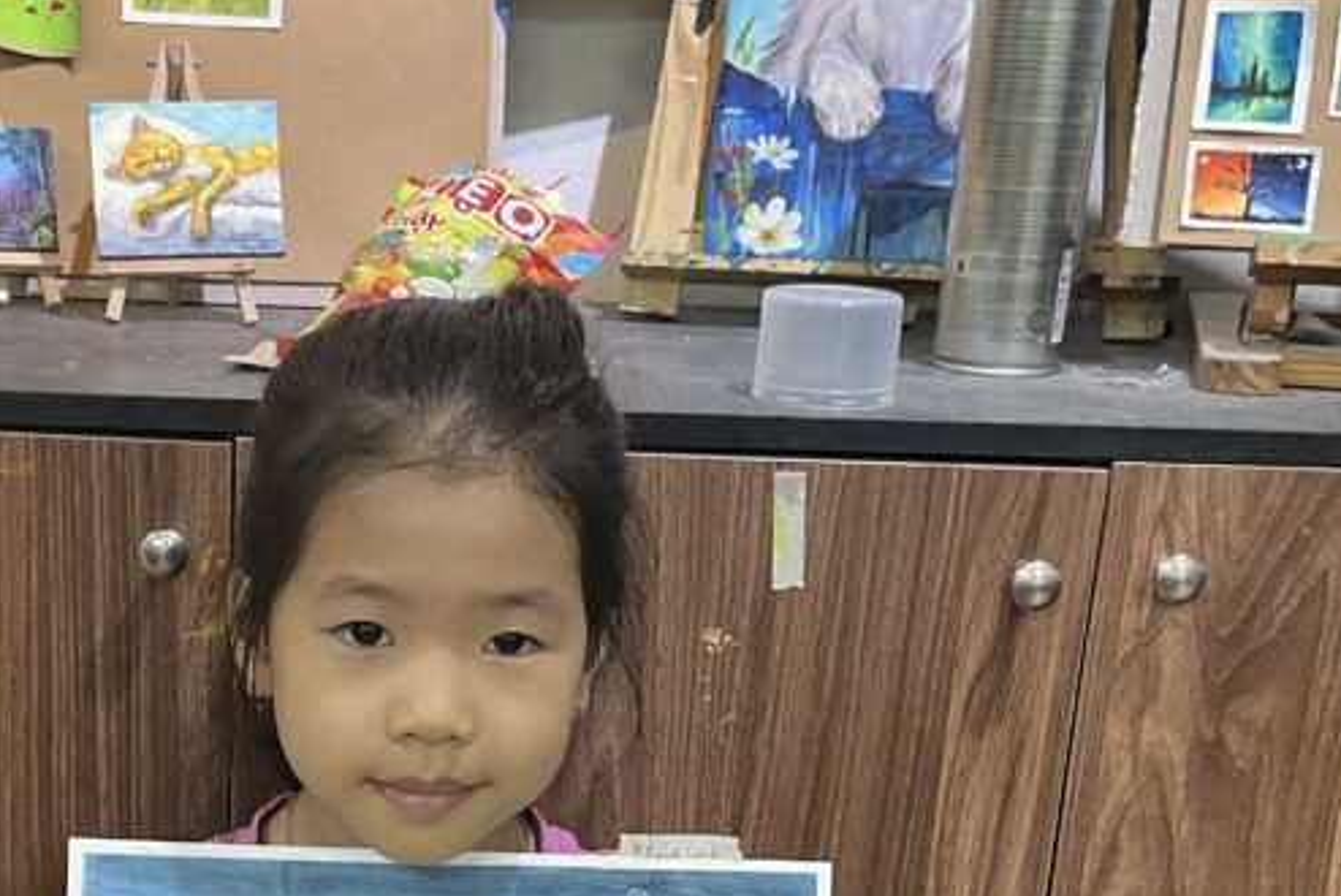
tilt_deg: -19.3
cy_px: 817
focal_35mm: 61
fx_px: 2273
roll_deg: -1.8
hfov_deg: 32.5
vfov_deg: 21.8
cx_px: 396
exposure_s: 1/50
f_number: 1.8
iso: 40
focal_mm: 3
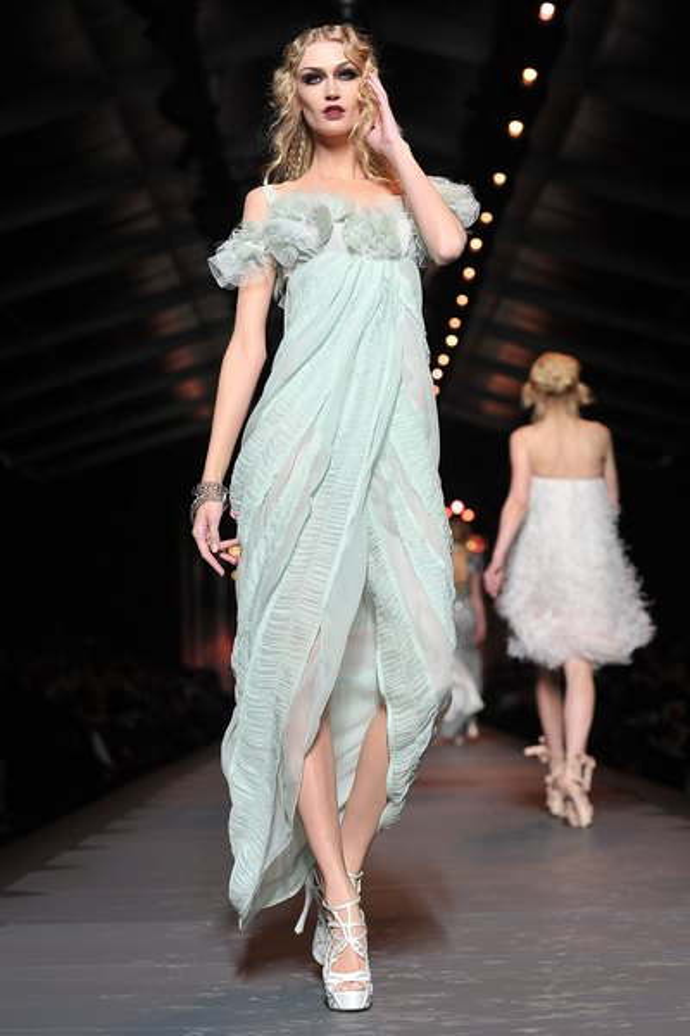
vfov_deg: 28.8
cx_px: 345
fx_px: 2012
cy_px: 518
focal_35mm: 70
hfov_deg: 19.5
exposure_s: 1/500
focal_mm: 70
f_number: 3.5
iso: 2000
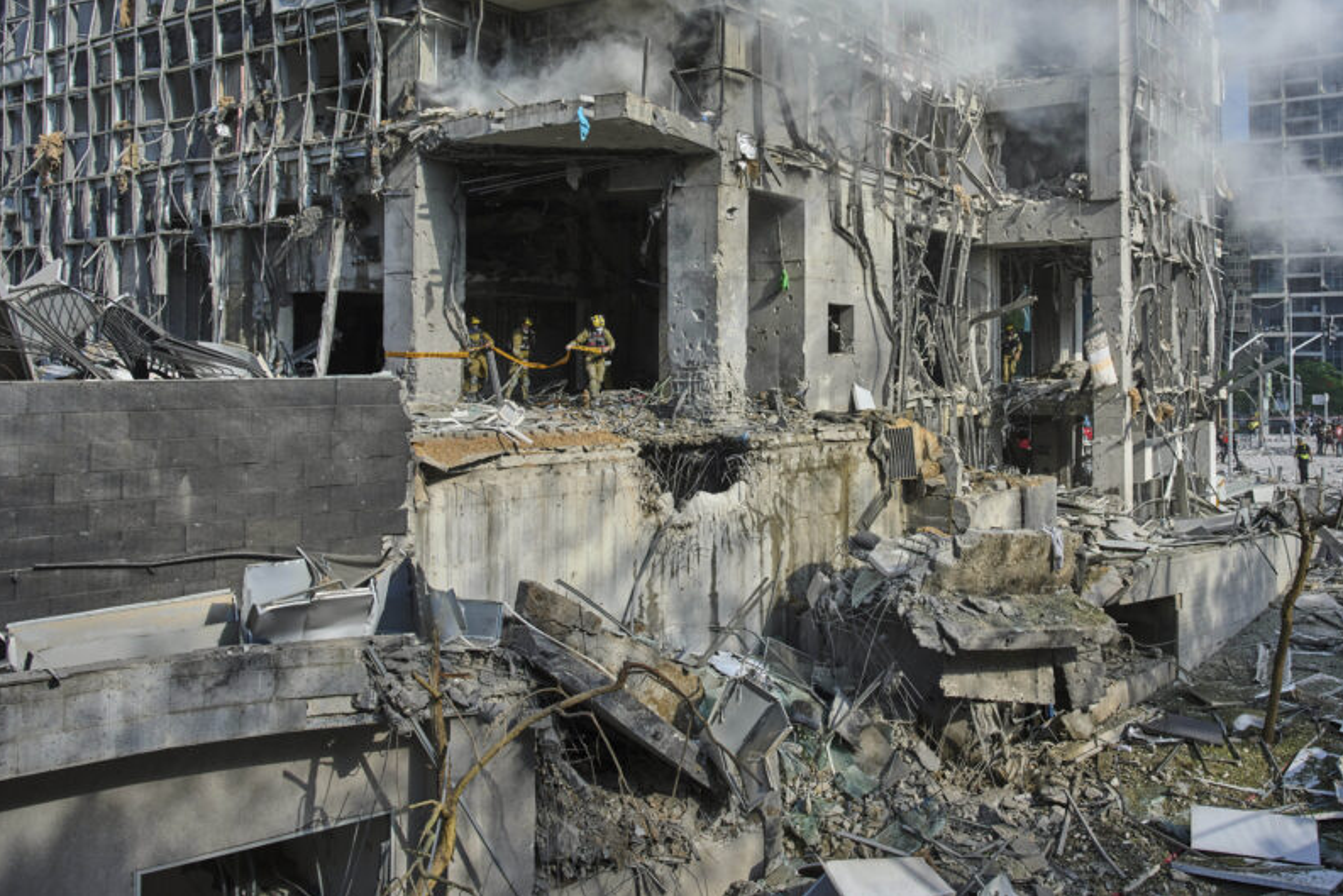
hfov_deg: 59.8
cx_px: 808
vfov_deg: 41.9
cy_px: 319
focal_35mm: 31
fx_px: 1157
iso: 640
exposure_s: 1/3200
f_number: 4.5
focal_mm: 24
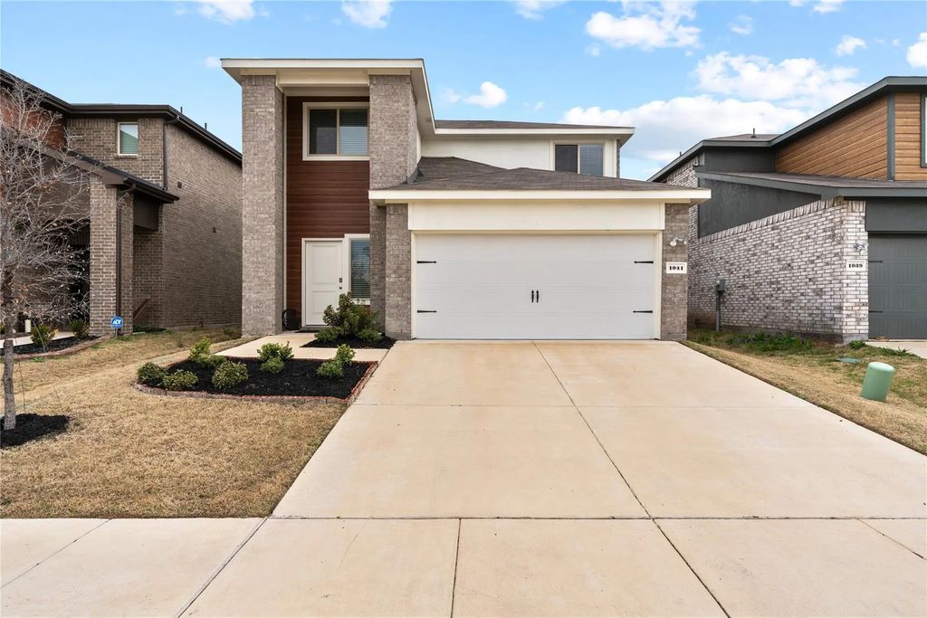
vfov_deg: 64.6
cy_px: 309
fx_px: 489
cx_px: 464
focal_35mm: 19
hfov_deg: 86.9
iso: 100
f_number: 9
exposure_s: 1/80
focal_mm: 19
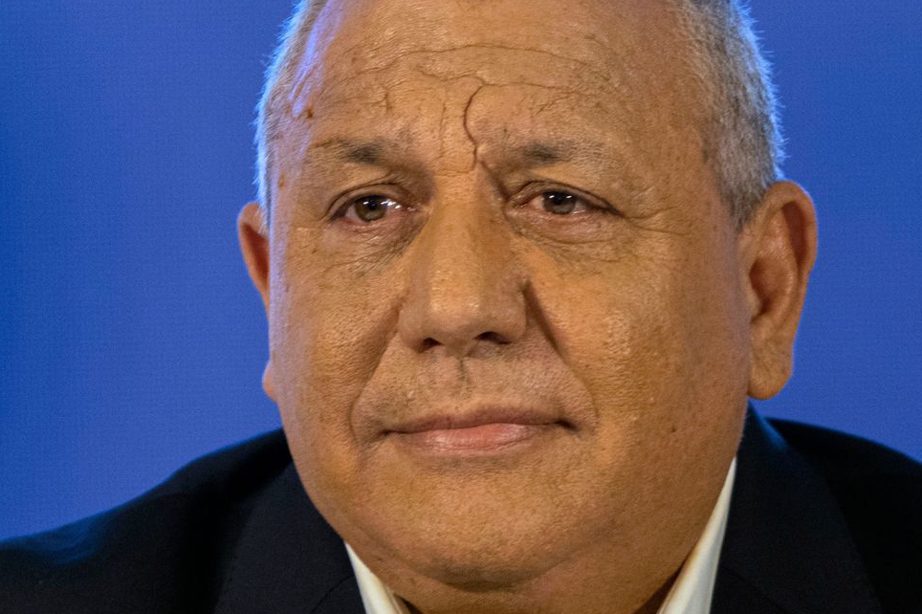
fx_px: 10880
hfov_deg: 4.9
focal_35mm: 425
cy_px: 433
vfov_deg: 3.2
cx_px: 516
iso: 2000
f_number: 4
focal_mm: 200
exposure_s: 1/125
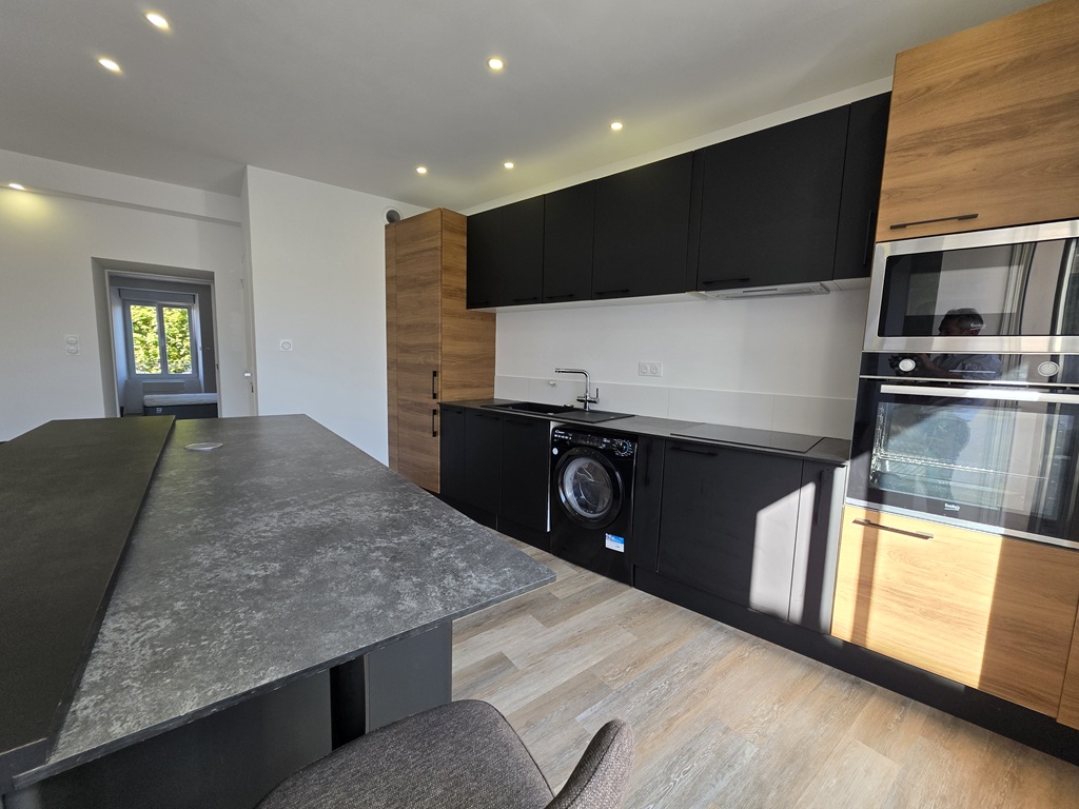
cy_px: 404
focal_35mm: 13
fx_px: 405
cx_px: 540
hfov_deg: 106.2
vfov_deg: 89.9
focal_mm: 2.2
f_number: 1.9
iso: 64
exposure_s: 1/120
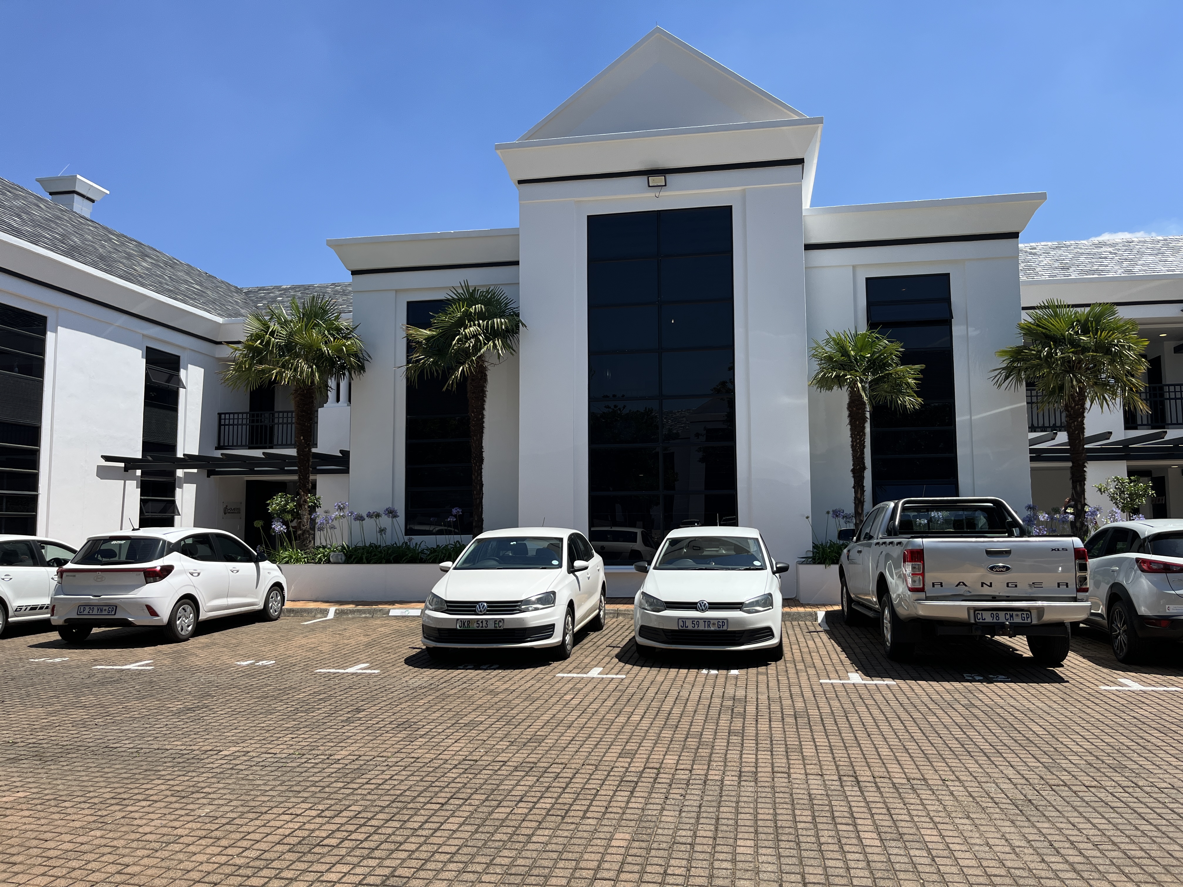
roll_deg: +1.2
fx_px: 889
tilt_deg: +5.6
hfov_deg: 67.3
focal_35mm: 26
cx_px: 592
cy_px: 444
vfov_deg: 53.1
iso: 50
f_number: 1.6
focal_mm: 5.1
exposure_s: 1/3215
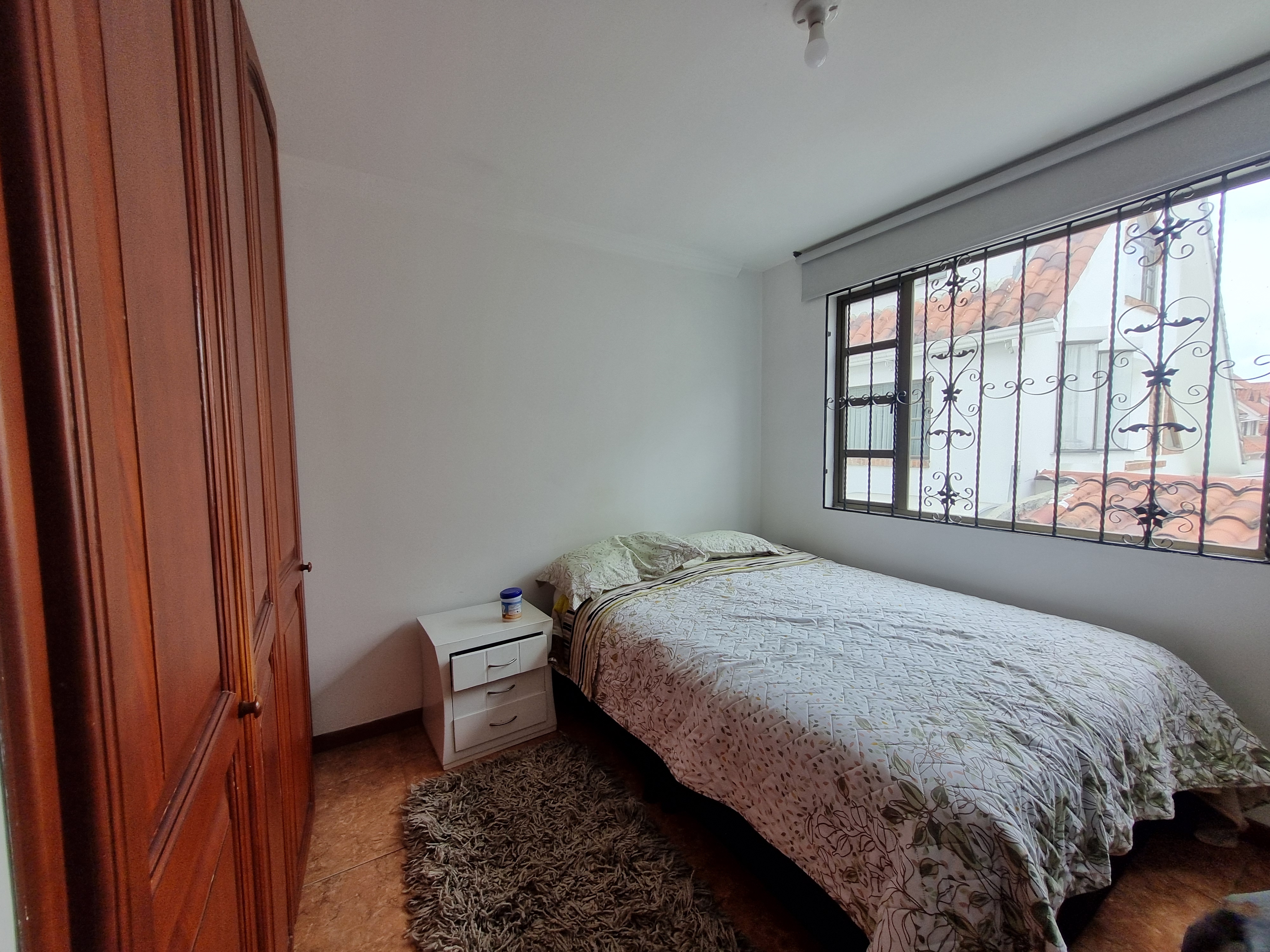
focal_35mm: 13
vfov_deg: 89.9
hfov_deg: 106.2
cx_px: 635
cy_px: 476
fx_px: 477
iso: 50
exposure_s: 1/224
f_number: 2.2
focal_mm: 1.74
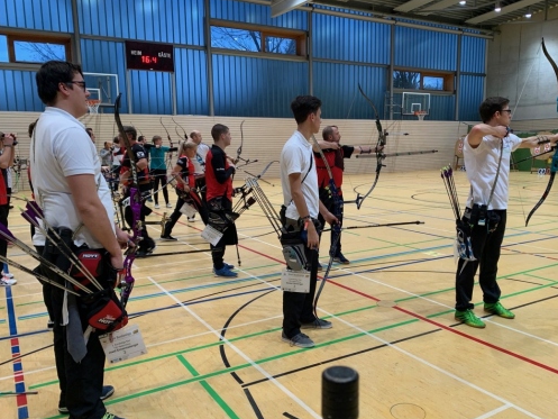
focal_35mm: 30
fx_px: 484
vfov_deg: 46.7
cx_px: 306
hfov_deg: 59.8
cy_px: 233
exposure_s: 1/50
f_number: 1.8
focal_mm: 4.25
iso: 80
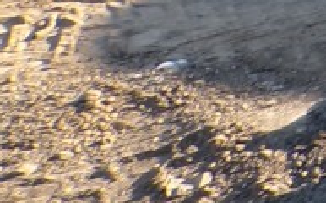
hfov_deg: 9.3
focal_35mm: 169
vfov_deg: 7.7
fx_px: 1499
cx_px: 1040
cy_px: 78
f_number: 4.4
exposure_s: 1/85
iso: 100
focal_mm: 4.3
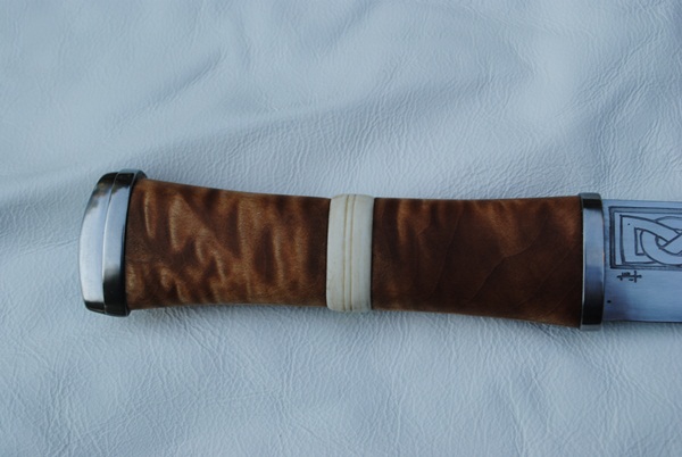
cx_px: 341
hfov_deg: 41.1
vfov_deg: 28.2
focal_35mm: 48
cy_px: 228
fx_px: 911
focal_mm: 32
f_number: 8
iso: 160
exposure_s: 1/60
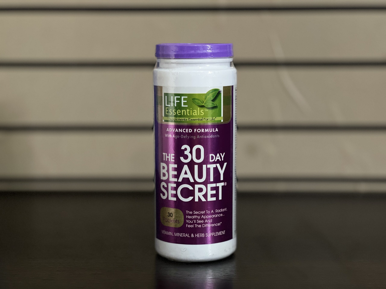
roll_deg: -0.2
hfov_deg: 25.3
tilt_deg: -8.0
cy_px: 144
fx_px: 859
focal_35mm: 77
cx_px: 193
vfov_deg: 19.1
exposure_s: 1/26
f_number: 2.8
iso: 400
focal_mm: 9
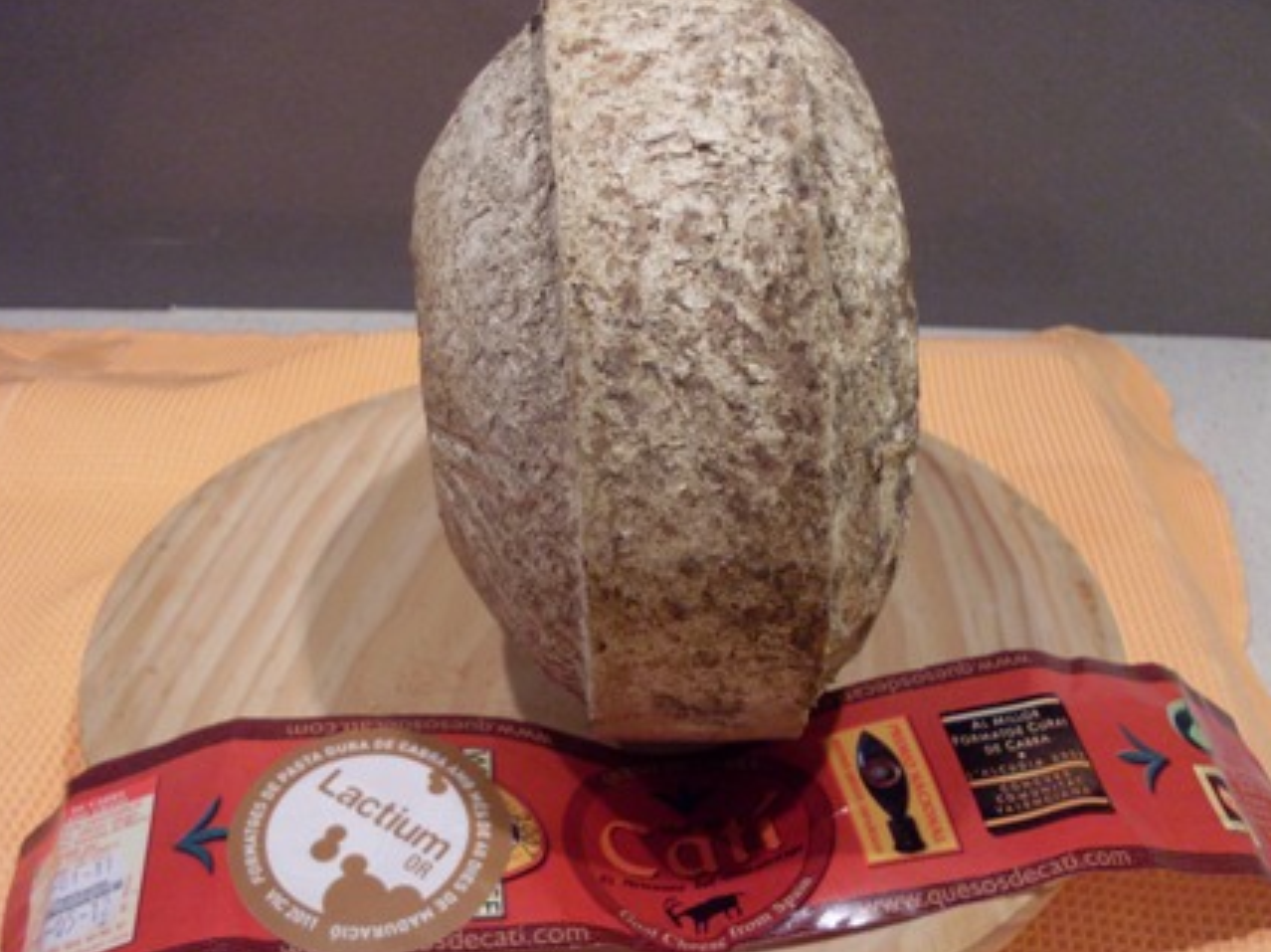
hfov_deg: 46.8
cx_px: 630
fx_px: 1468
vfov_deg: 35.9
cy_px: 483
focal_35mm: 40
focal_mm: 6.3
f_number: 2.8
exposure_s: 1/45
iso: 200
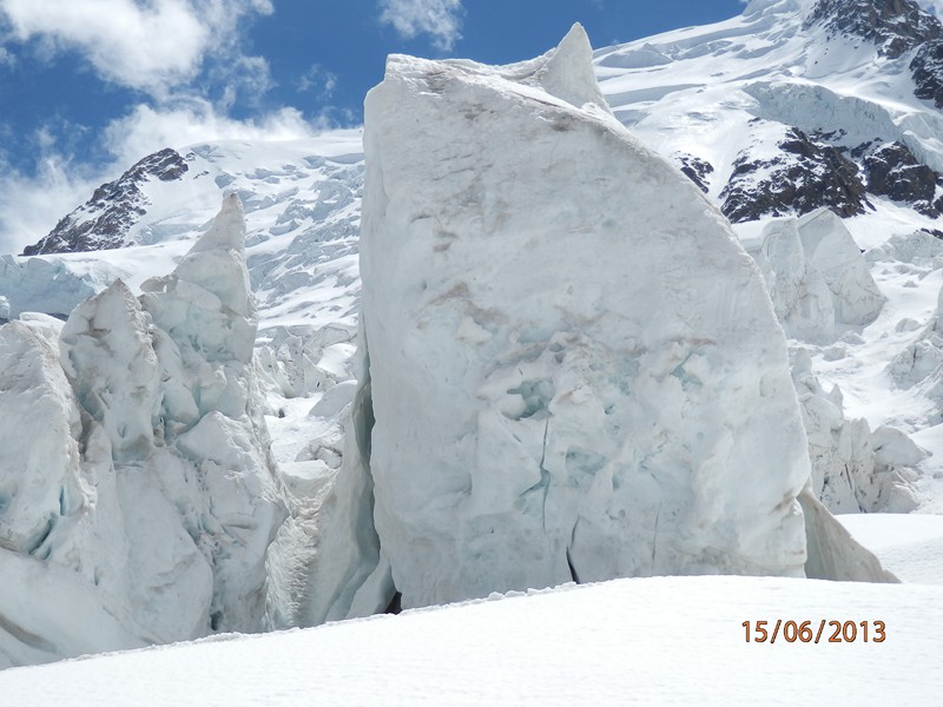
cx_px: 472
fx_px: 1798
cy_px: 354
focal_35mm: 66
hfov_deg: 29.4
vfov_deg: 22.3
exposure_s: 1/160
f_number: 12.4
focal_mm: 11.9
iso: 80
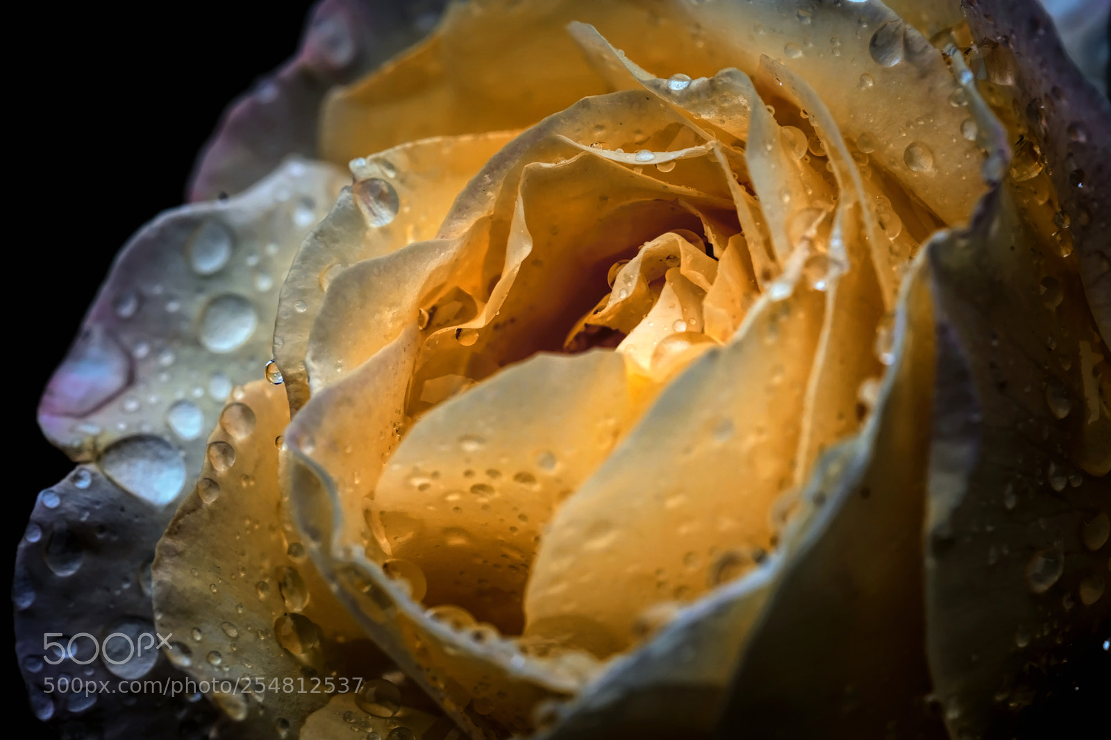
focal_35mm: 120
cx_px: 556
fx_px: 3702
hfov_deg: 17.1
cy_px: 370
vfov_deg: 11.4
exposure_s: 1/60
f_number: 8
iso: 200
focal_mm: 80
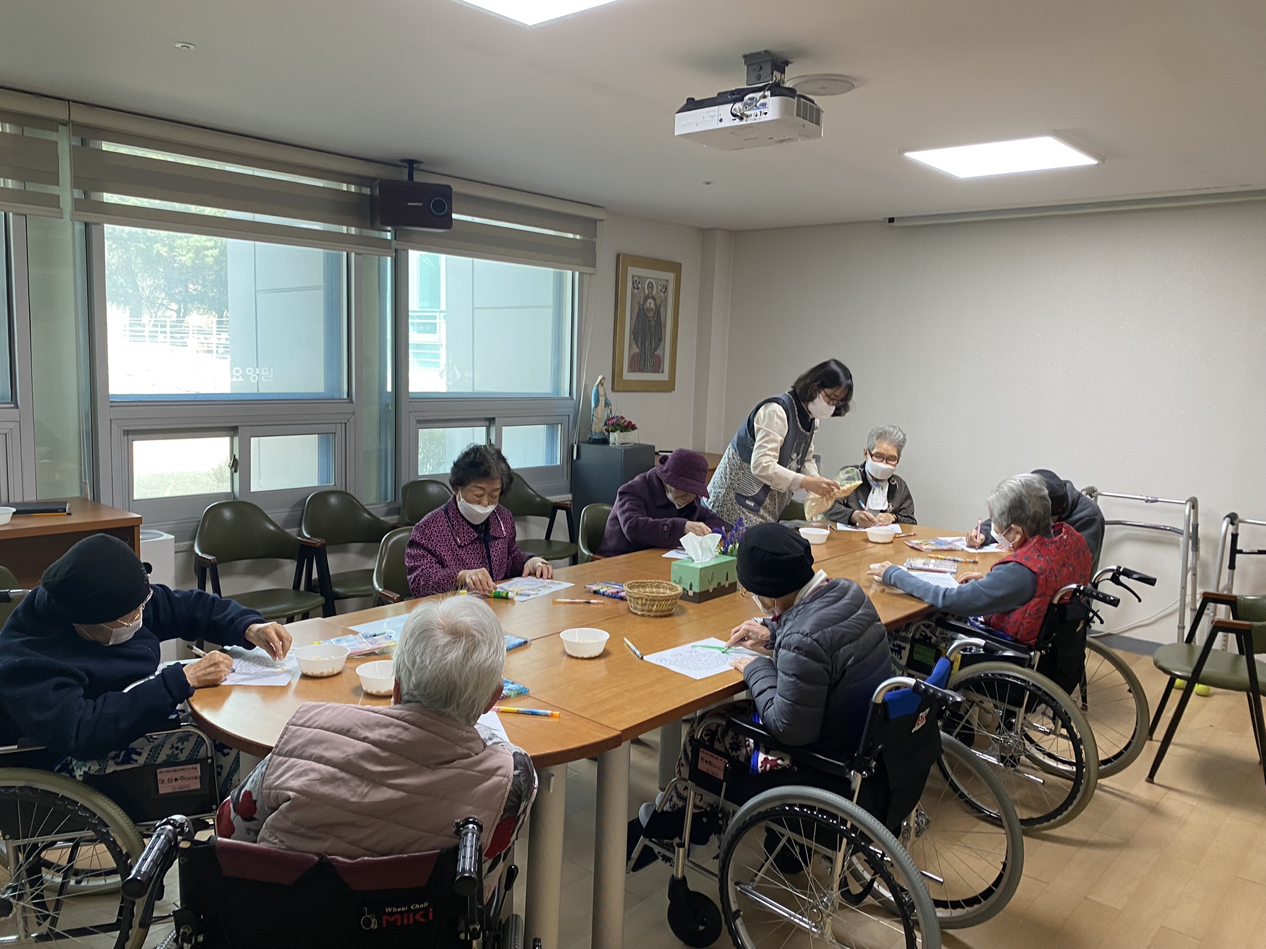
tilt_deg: -5.5
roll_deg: -2.5
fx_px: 951
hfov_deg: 67.3
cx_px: 633
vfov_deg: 53.1
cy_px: 474
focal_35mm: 26
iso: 80
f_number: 1.8
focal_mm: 4.25
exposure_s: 1/60
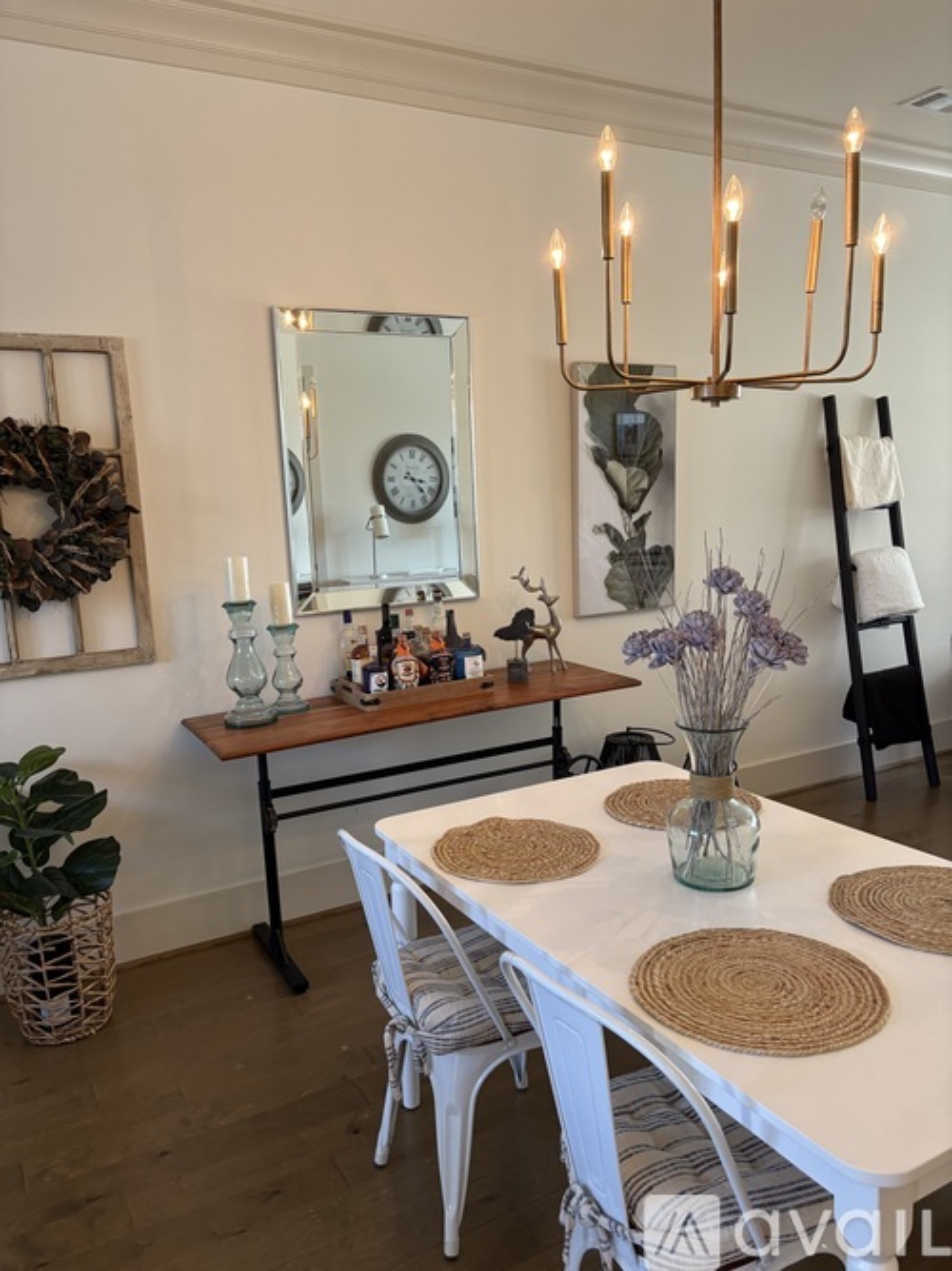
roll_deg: +2.9
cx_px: 476
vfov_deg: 67.3
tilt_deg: -7.5
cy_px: 636
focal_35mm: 26
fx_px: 954
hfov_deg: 53.0
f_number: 1.6
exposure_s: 1/60
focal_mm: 5.96
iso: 160
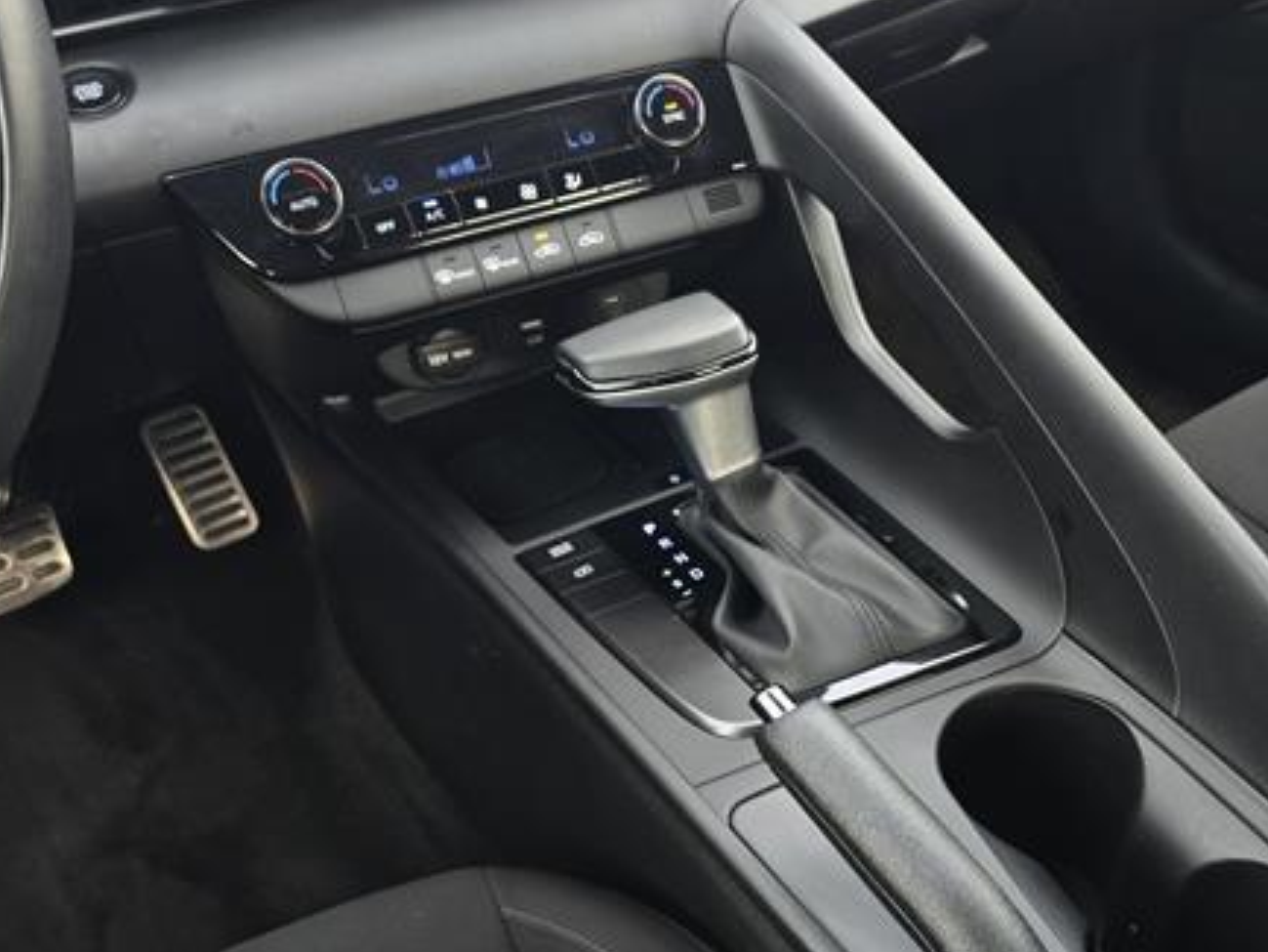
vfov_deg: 41.3
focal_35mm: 34
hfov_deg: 53.3
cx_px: 805
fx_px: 1246
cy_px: 624
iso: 200
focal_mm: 6.3
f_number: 1.7
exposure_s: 1/182
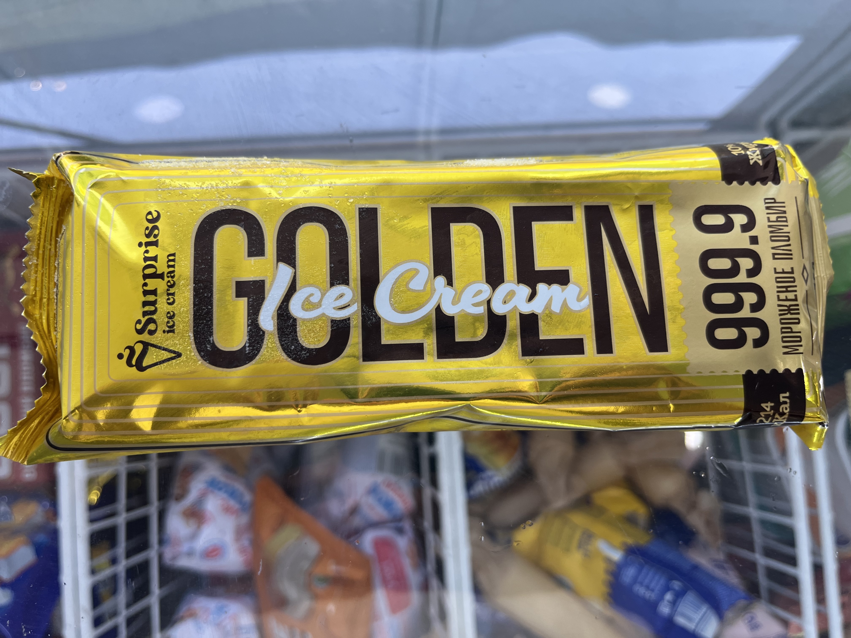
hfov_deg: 67.3
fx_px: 639
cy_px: 319
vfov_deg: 53.1
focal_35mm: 26
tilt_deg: -80.5
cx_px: 426
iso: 50
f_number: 1.6
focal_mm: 5.1
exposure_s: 1/122
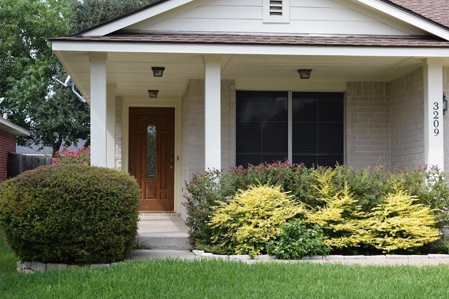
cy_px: 150
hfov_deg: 27.7
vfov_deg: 18.7
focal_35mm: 73
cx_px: 227
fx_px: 910
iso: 220
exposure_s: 1/250
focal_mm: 48
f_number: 8
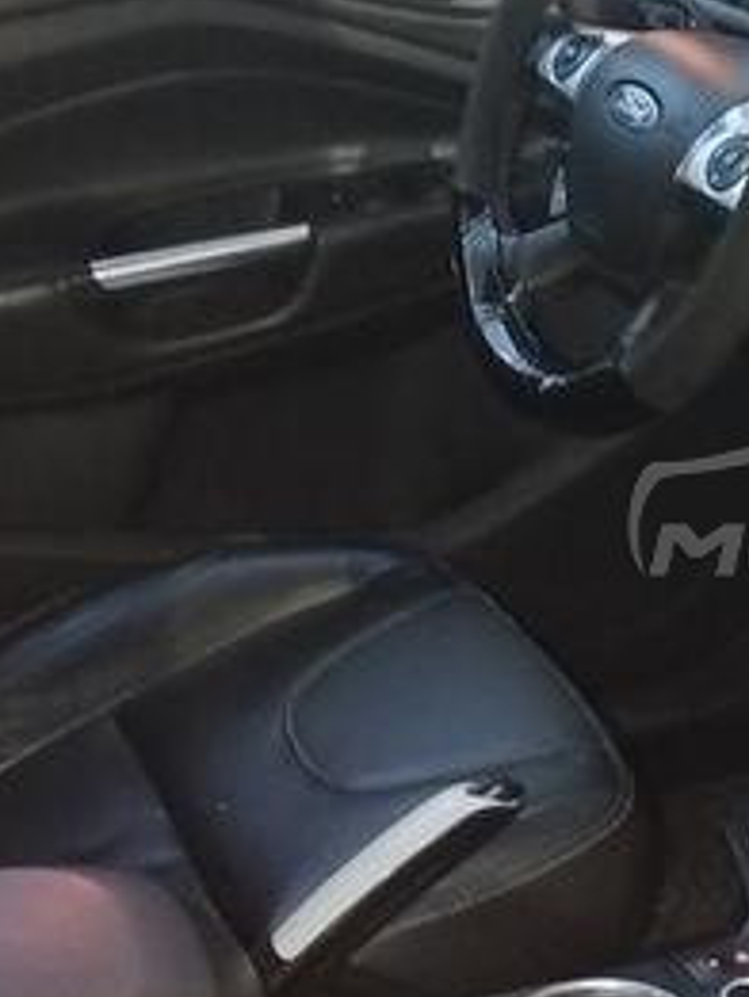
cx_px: 963
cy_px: 498
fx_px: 2306
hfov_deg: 17.4
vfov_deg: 24.4
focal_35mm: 80
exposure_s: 1/10
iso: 1250
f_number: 1.7
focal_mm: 5.31
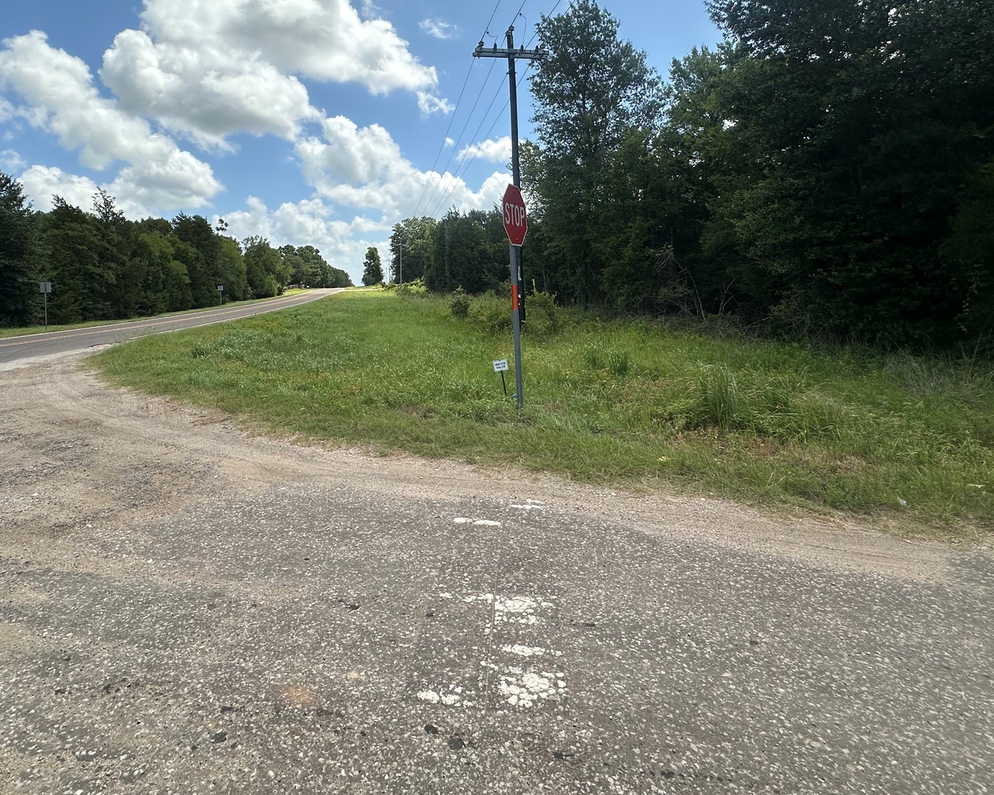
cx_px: 445
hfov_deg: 83.0
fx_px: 559
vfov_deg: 69.3
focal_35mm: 19
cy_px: 280
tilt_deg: +1.1
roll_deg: +1.9
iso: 50
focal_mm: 2.22
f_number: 2.2
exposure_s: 1/2092
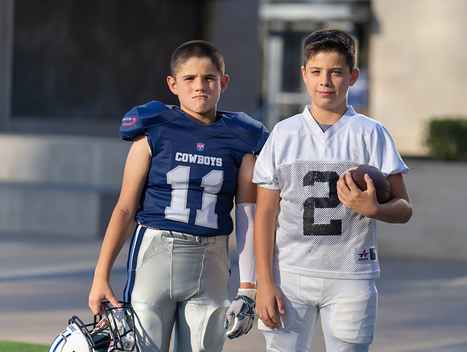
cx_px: 264
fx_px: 1922
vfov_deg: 10.5
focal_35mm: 142
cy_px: 176
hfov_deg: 13.8
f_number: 3.2
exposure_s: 1/640
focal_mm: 131
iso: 100
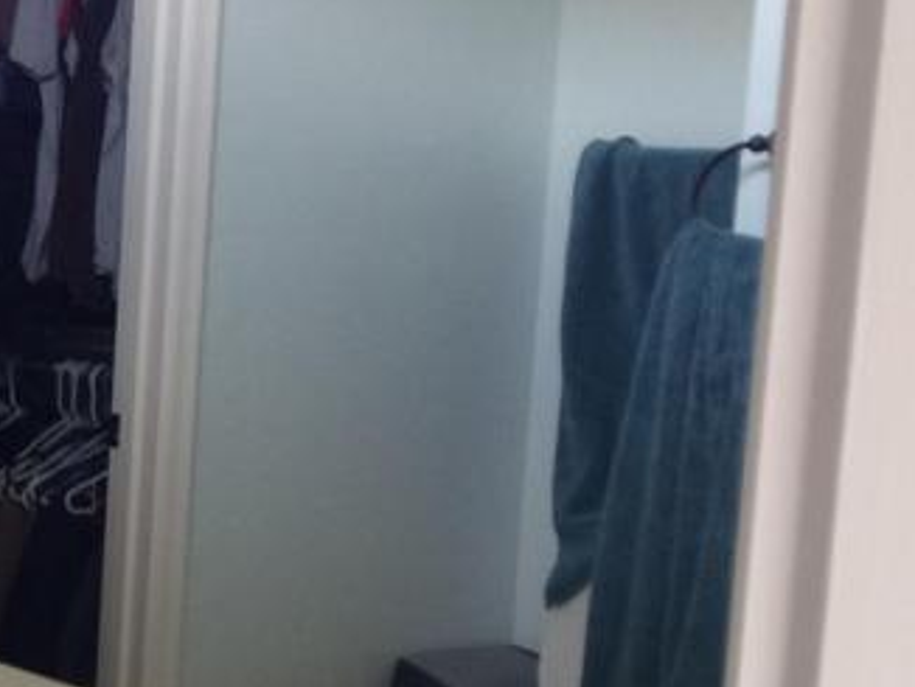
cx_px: -427
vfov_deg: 16.1
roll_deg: +0.6
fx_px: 2407
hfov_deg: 19.1
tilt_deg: -12.8
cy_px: 578
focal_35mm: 91
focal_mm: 4.15
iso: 64
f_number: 2.2
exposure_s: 1/30
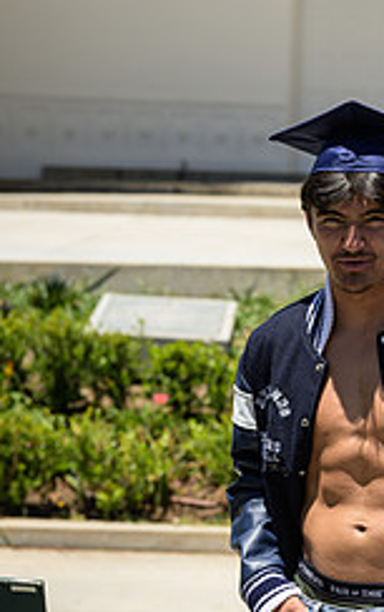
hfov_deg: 10.5
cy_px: 298
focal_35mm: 124
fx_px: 2071
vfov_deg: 16.8
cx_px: 356
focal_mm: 66
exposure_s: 1/6400
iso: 800
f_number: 4
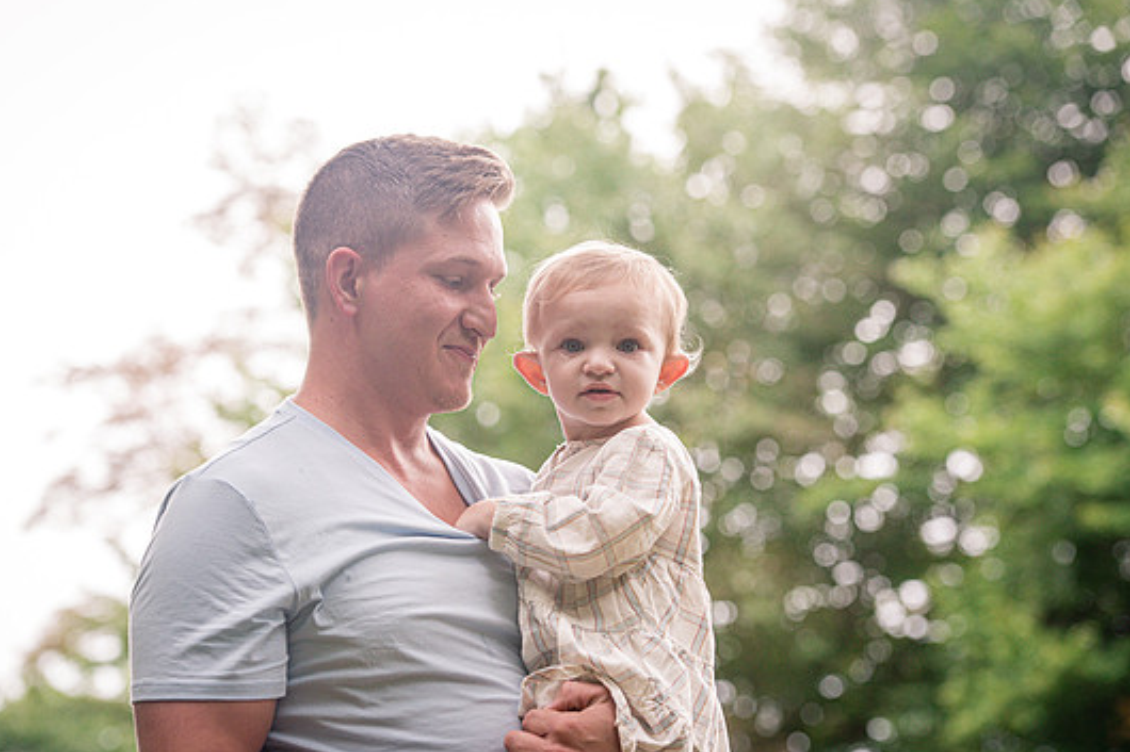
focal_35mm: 115
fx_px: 3608
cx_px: 522
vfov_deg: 11.9
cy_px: 382
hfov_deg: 17.8
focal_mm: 105
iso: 1000
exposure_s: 1/250
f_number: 4.5
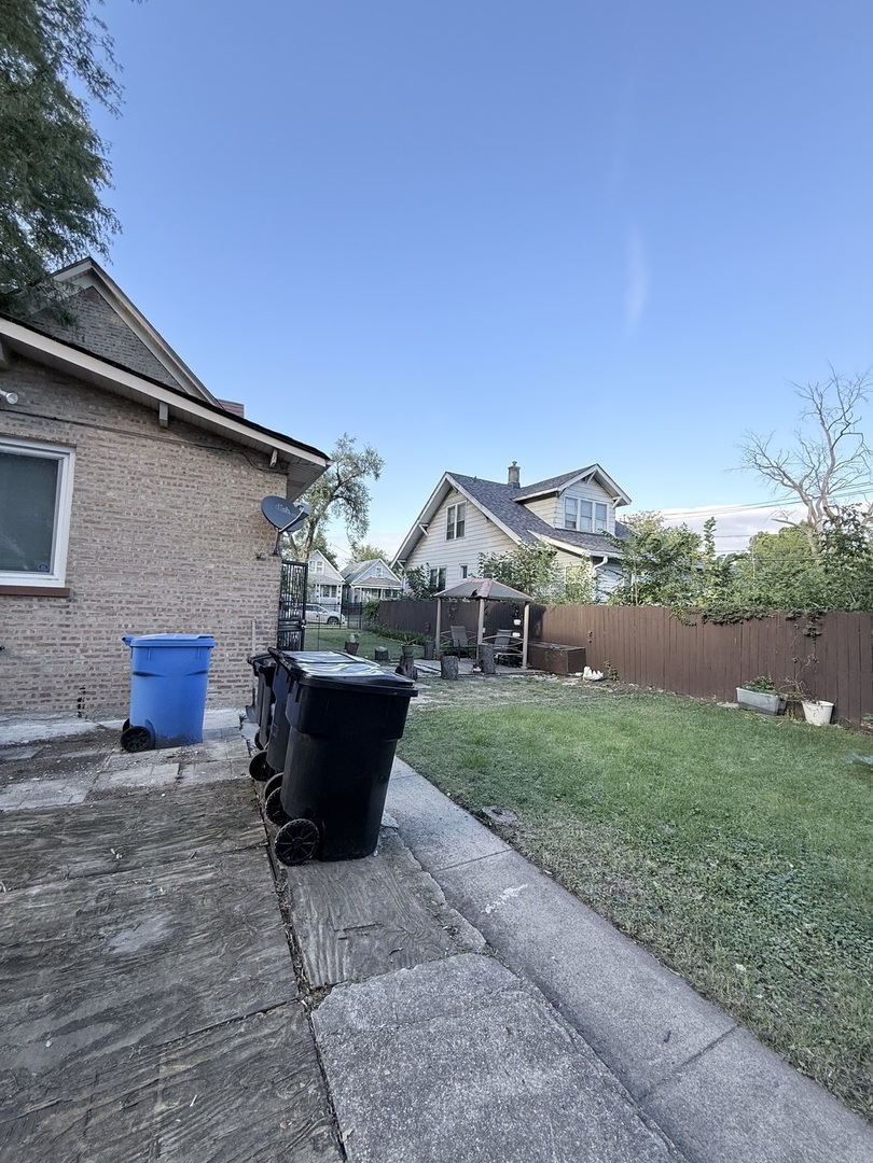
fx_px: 471
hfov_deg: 85.7
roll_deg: -0.6
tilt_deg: +3.9
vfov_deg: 102.1
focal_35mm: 14
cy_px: 582
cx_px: 436
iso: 50
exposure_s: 1/340
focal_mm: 2.22
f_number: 2.2
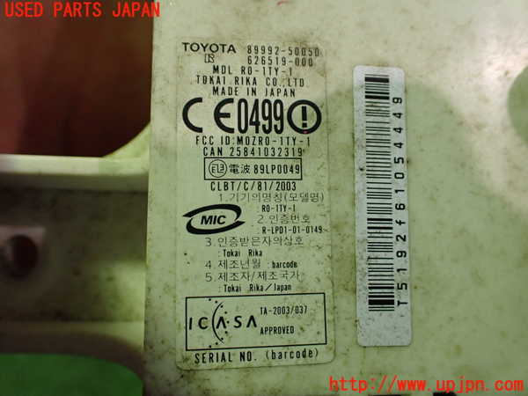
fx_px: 458
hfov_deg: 60.0
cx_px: 264
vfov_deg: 46.8
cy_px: 198
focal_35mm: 30
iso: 800
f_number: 2.3
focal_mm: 5.4
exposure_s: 1/100
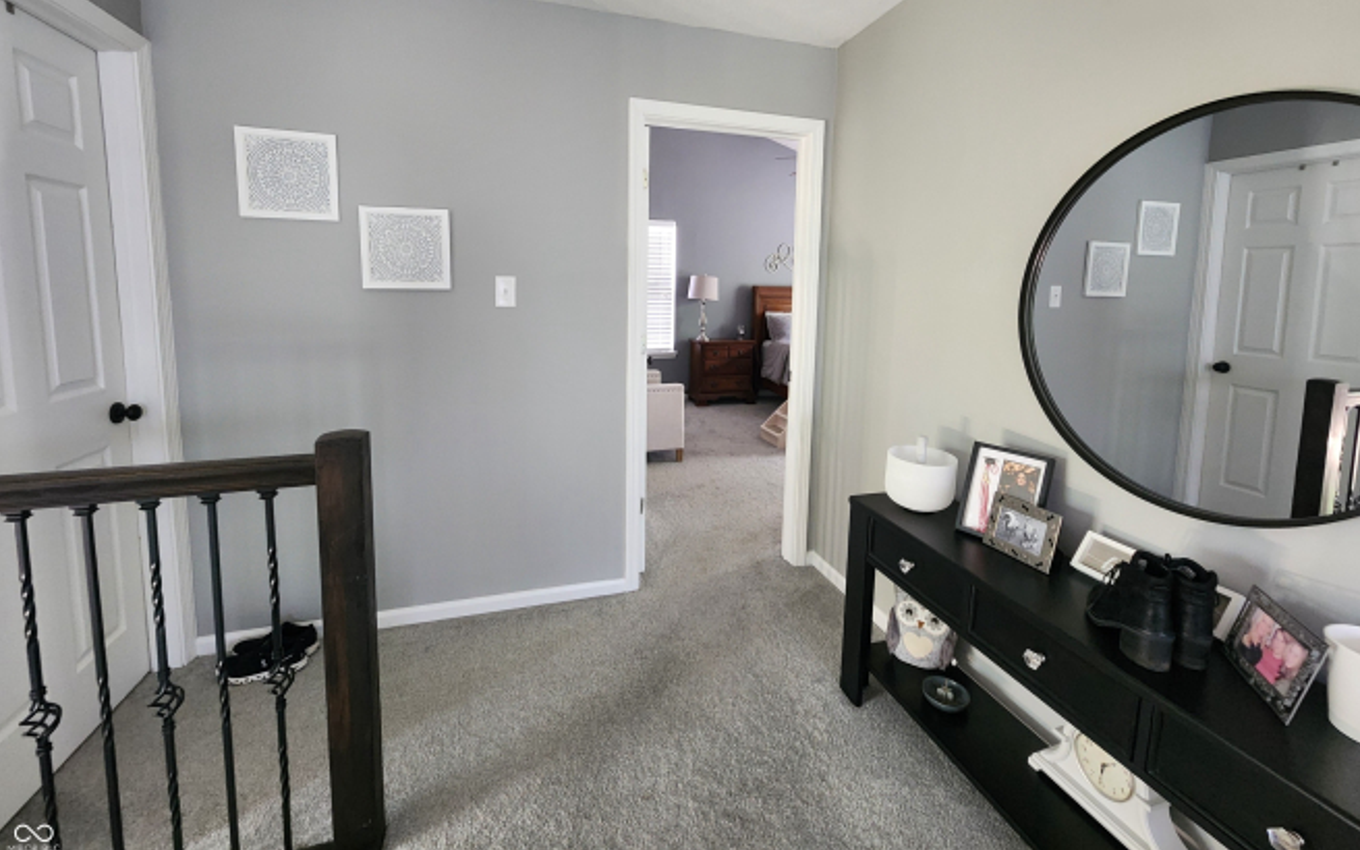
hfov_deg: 105.3
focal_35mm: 14
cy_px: 346
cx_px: 685
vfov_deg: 77.9
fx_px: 519
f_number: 2.2
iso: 500
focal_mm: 2.2
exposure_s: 1/30
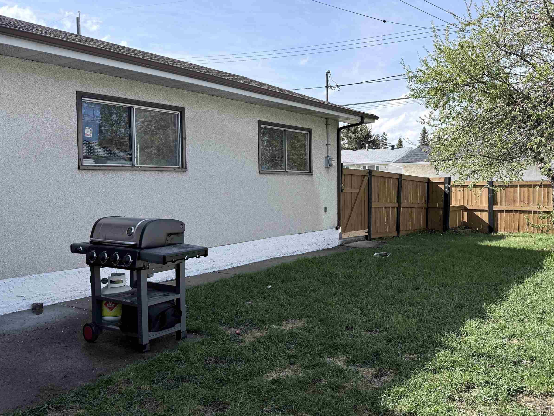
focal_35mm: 31
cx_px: 342
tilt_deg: -1.3
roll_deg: -0.1
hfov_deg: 57.7
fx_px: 496
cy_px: 196
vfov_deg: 45.4
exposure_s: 1/2611
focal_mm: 6.76
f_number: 1.78
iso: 80
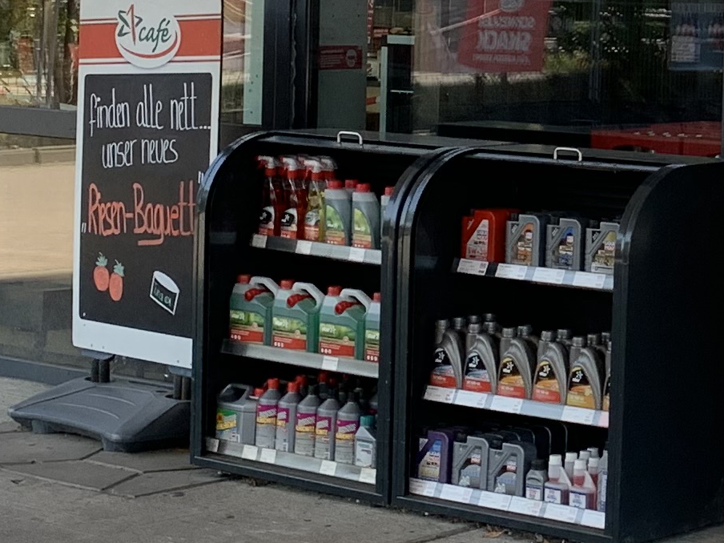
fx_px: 2426
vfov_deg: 12.6
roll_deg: -1.7
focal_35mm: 116
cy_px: -10
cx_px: 992
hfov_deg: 15.9
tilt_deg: -0.4
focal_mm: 4.25
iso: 25
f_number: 1.8
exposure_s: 1/455
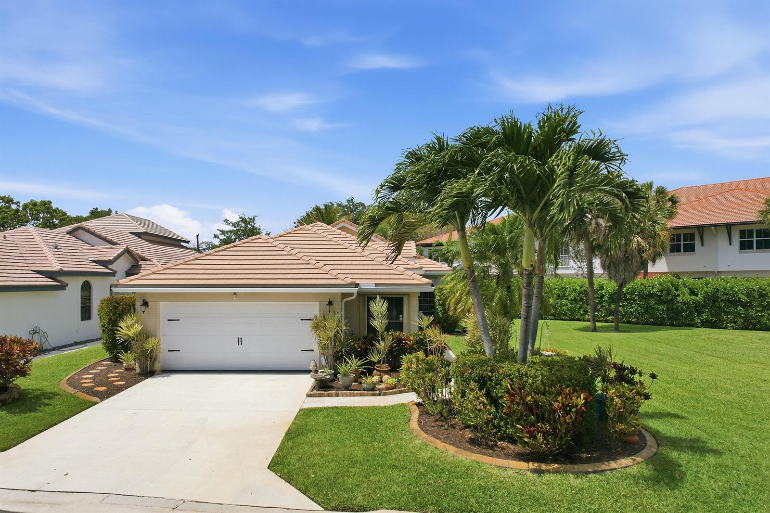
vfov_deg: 57.2
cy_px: 256
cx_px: 385
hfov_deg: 78.6
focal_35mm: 22
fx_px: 470
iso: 120
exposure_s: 1/1250
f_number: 2.8
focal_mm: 8.4
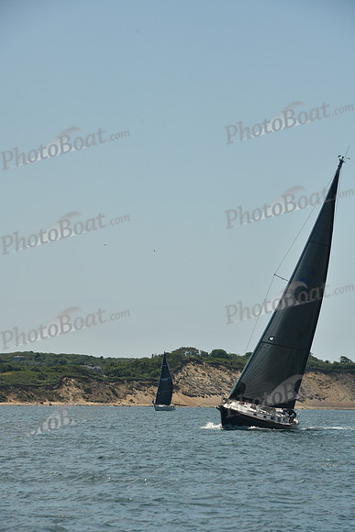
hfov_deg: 8.3
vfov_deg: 12.4
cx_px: 178
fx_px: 2439
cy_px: 266
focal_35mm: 165
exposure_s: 1/640
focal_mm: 165
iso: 320
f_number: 10
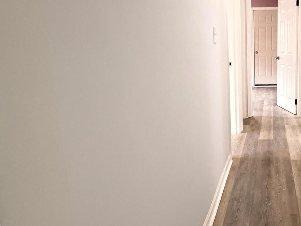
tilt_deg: -9.9
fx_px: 278
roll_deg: +0.2
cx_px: 273
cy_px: 91
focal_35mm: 32
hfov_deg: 50.2
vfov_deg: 44.0
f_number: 2.2
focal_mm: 2.22
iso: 1250
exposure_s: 1/60
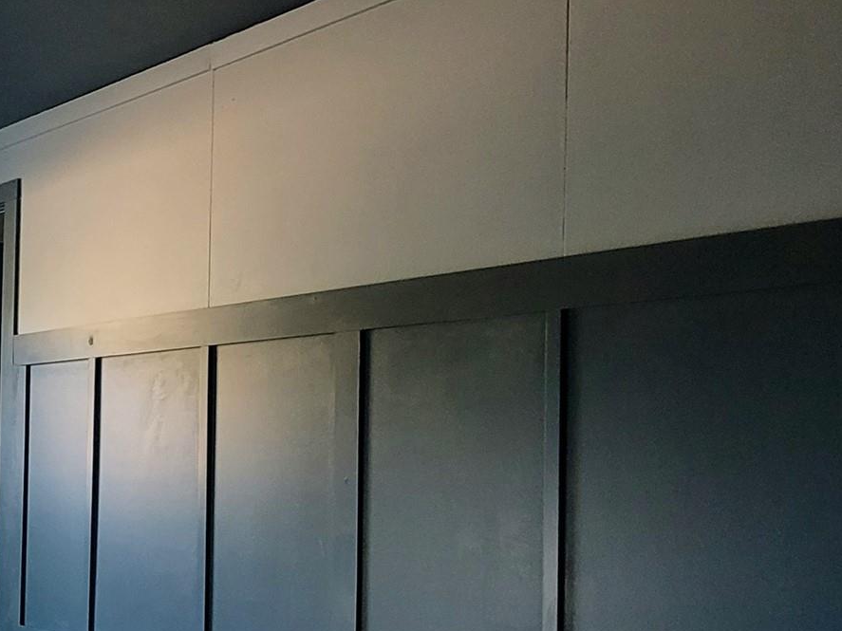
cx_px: -21
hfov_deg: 48.1
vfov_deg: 46.4
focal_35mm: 30
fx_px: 730
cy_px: 392
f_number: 2.2
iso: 320
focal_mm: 2.2
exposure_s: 1/30
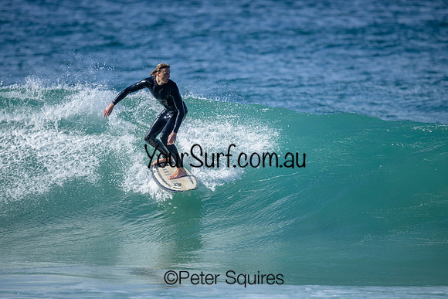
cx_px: 224
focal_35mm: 800
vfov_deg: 1.7
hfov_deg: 2.6
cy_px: 150
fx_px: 9957
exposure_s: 1/2500
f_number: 6.3
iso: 500
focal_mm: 800
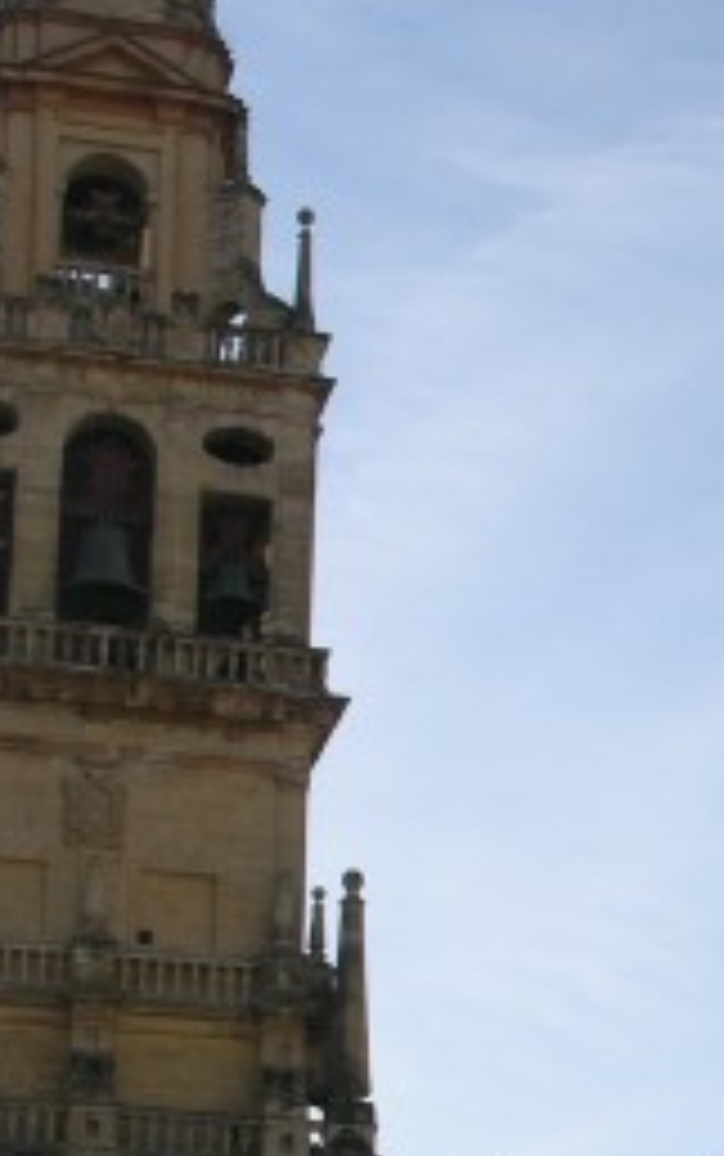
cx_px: 805
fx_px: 4192
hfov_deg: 9.8
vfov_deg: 15.4
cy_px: 1187
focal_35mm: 133
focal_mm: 10.7
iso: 50
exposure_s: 1/287
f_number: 6.5
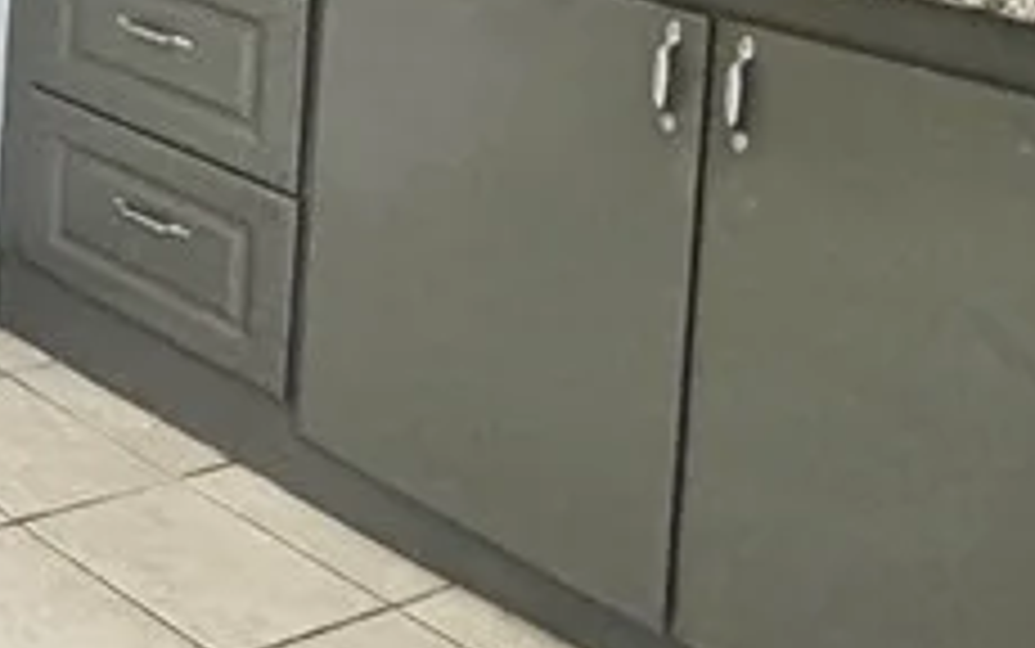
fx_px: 1863
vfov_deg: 16.9
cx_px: -792
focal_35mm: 66
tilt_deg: -3.4
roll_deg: -1.9
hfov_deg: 21.4
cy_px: -459
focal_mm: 2.22
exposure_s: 1/120
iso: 320
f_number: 2.2
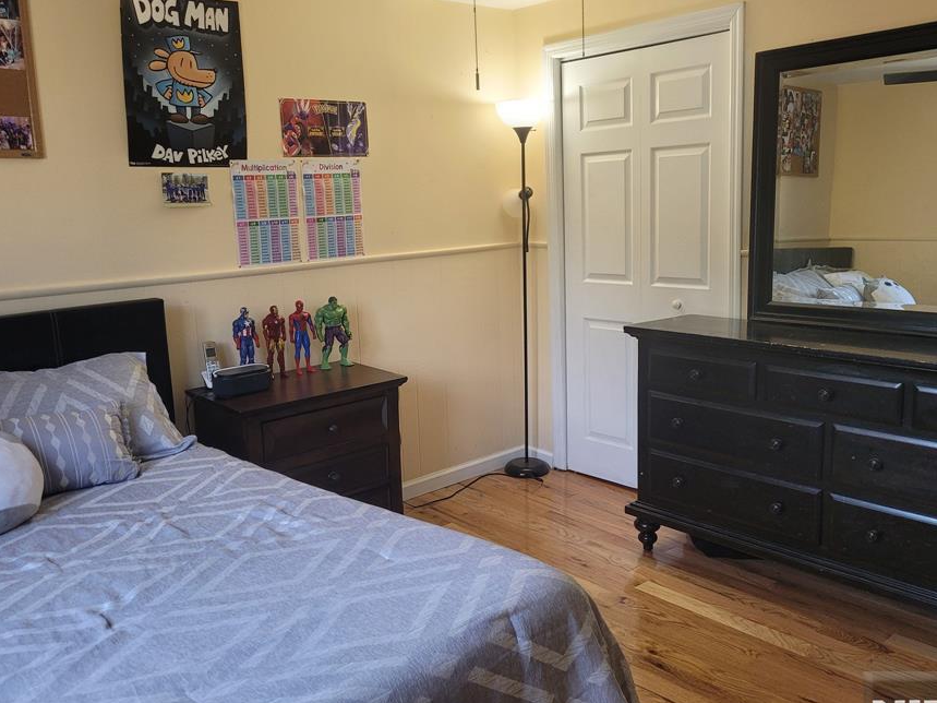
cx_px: 468
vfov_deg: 45.4
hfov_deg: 58.4
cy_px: 331
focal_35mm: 31
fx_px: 839
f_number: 1.8
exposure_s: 1/120
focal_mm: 5.4
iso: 200
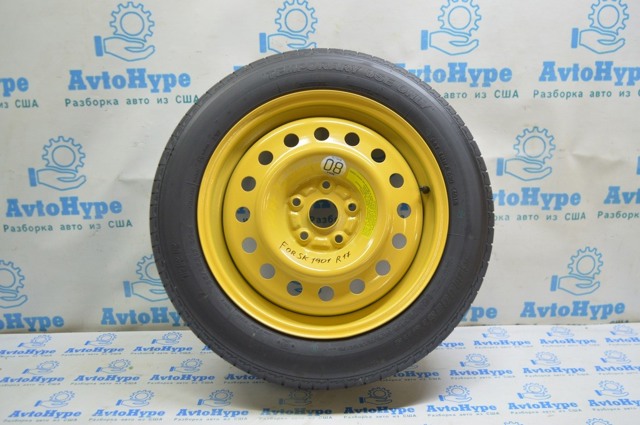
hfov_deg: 57.3
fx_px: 586
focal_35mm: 33
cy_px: 212
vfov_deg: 39.9
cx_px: 320
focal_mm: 22
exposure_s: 1/40
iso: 400
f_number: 3.8
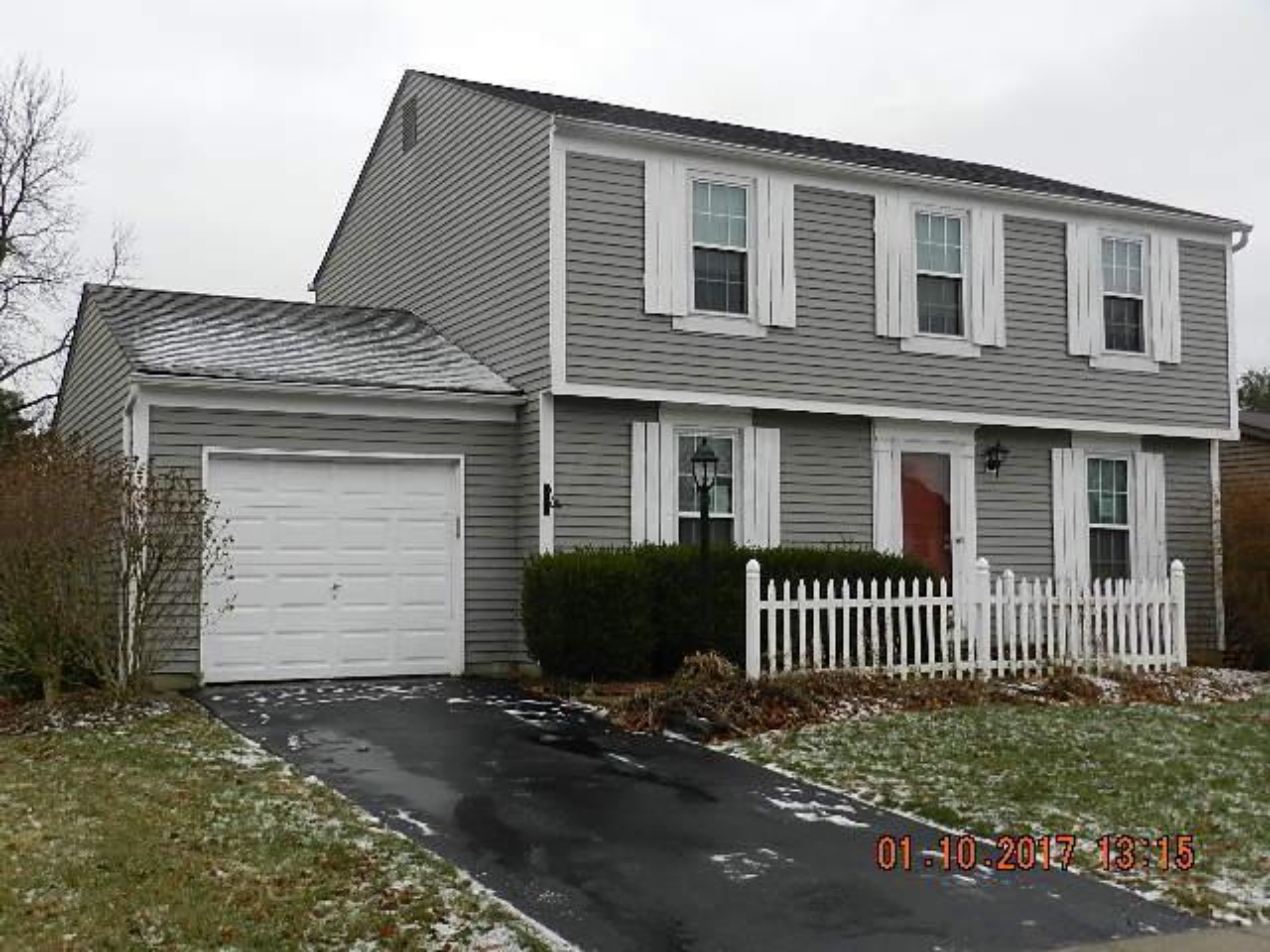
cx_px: 635
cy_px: 476
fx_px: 1394
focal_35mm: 38
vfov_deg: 37.7
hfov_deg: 49.0
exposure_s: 1/200
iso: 160
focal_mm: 6.7
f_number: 4
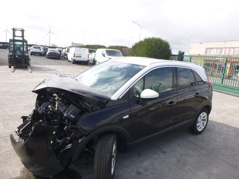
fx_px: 173
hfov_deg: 69.4
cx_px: 120
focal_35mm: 25
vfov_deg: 54.9
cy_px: 90
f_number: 3.9
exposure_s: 1/250
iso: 100
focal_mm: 4.5
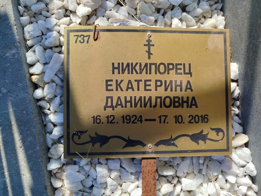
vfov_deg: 56.8
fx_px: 181
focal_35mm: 24
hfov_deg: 71.6
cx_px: 130
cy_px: 98
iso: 50
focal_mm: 5.31
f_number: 1.7
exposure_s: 1/803
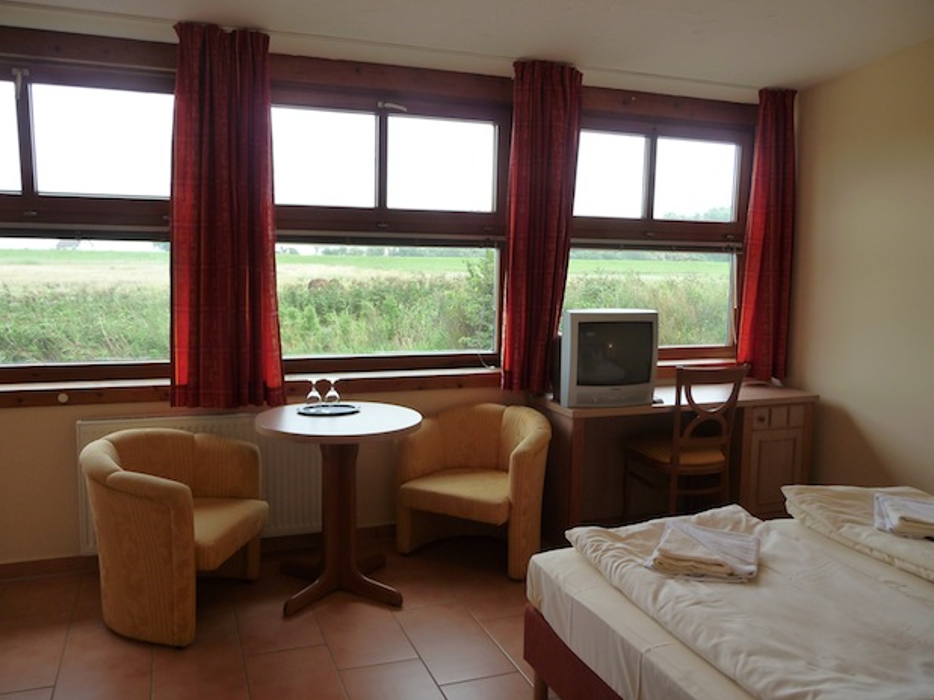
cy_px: 339
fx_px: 782
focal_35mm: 29
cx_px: 472
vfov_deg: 48.2
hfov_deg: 61.7
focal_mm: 4.7
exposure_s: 1/100
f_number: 3.3
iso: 160
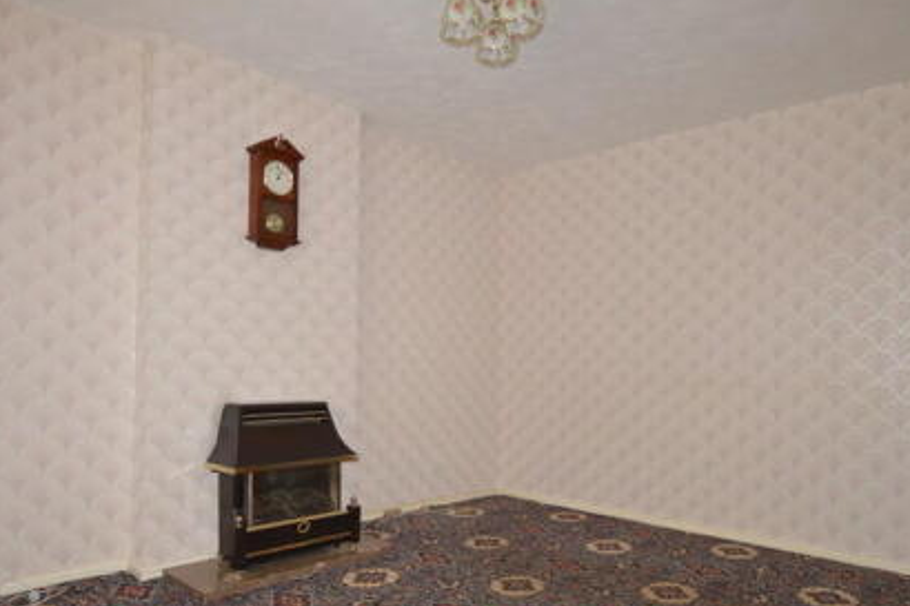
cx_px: 419
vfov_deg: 52.8
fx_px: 606
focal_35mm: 24
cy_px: 360
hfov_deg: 73.6
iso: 1400
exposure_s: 1/60
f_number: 4
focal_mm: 10
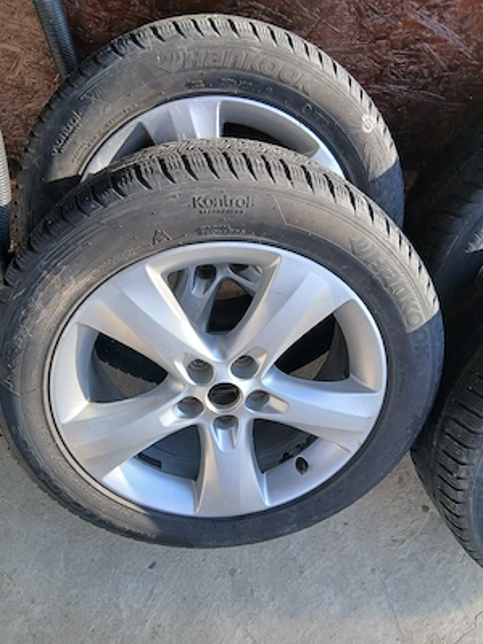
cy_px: 322
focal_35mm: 26
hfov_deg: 53.1
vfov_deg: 67.3
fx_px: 484
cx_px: 242
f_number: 1.8
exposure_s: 1/101
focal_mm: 3.98
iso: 20
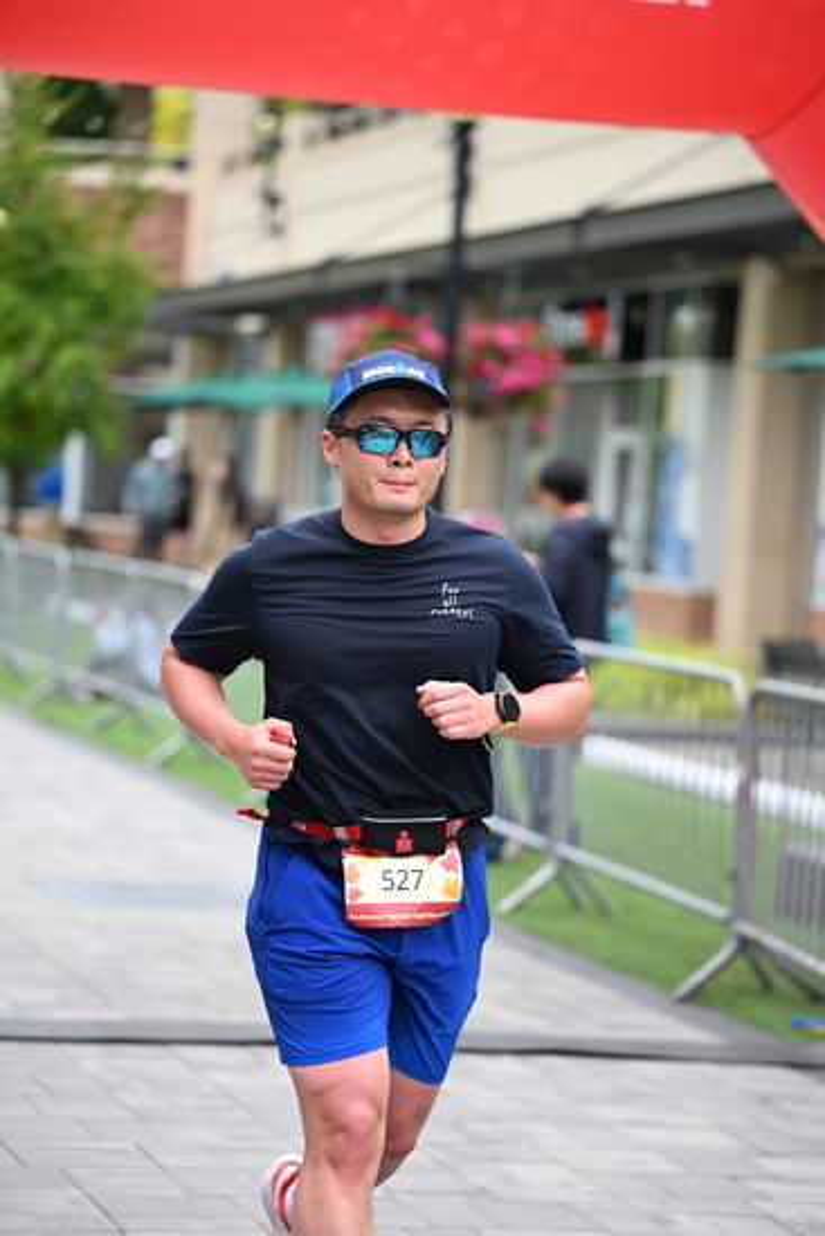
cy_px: 618
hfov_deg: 13.7
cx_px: 412
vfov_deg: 20.4
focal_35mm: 100
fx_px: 3435
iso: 640
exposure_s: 1/1600
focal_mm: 100
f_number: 2.8
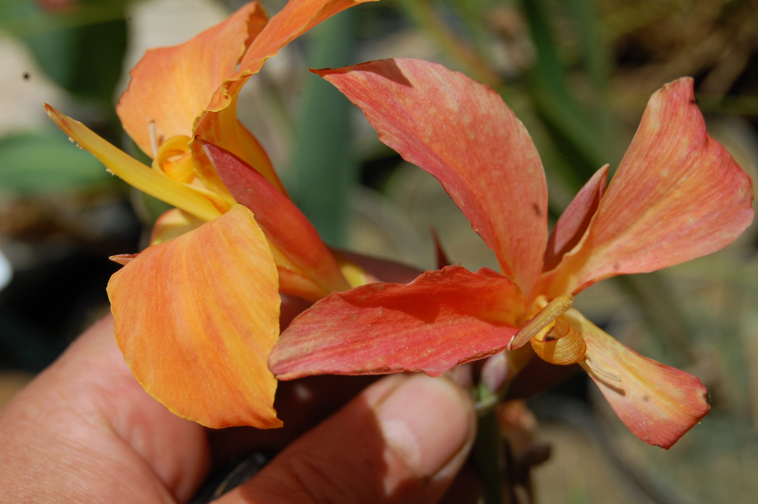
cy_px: 252
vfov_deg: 16.5
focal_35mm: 82
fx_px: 1735
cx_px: 379
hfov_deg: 24.6
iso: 200
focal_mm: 55
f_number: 10
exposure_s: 1/400
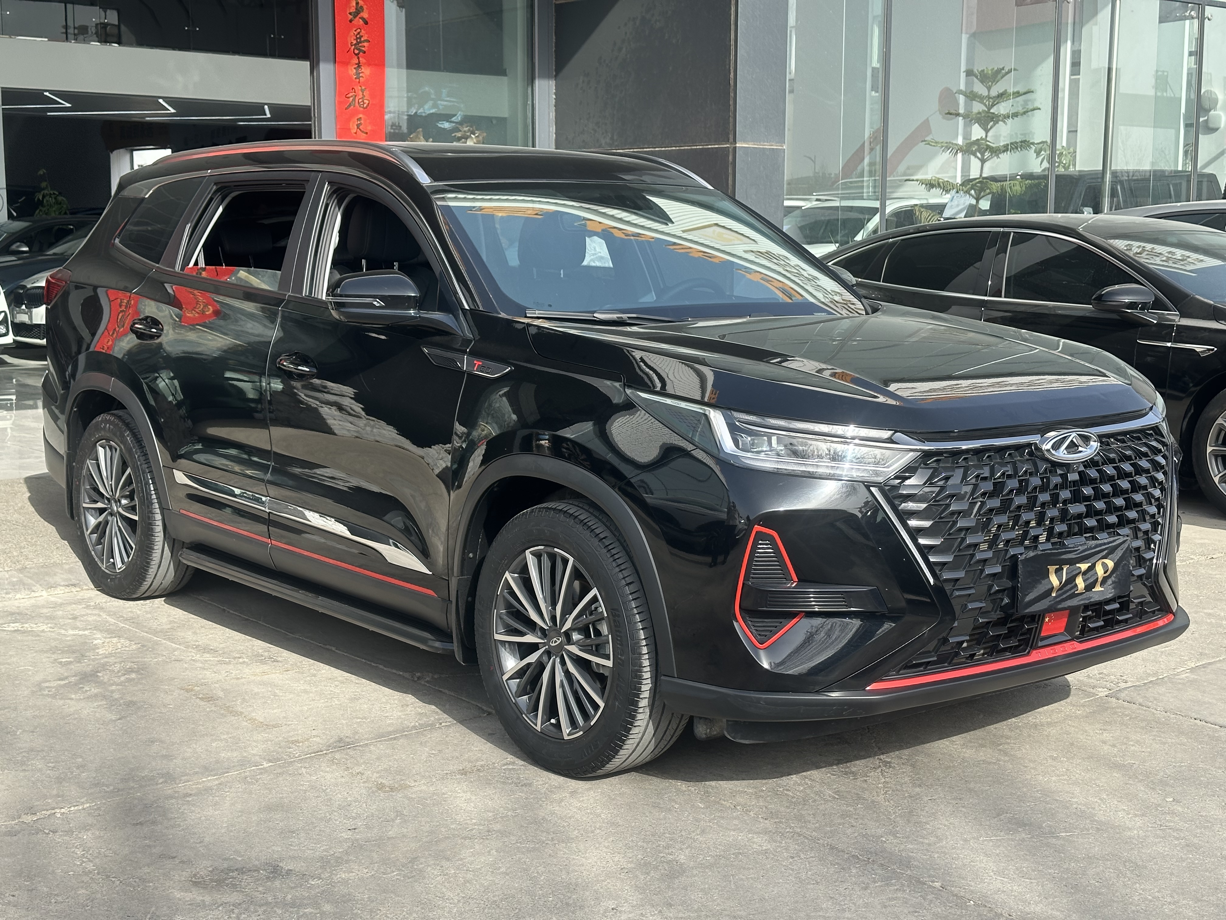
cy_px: 460
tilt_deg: -7.5
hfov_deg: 39.7
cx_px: 613
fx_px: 1700
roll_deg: -0.1
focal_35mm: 48
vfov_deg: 30.3
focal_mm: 6.86
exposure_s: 1/1305
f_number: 1.78
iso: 64
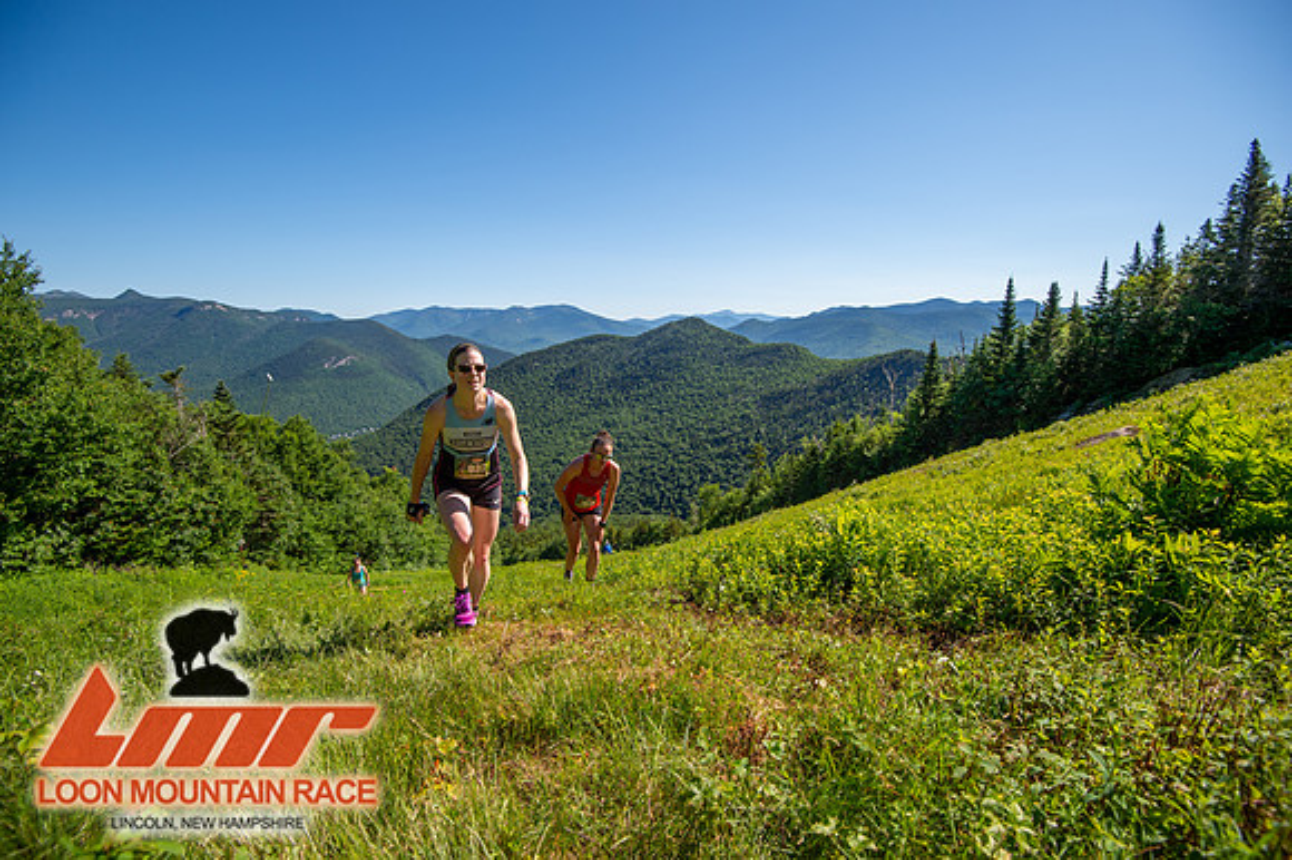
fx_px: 574
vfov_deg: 73.7
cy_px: 430
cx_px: 646
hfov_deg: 96.8
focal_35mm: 16
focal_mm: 16
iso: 100
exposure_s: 1/640
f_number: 5
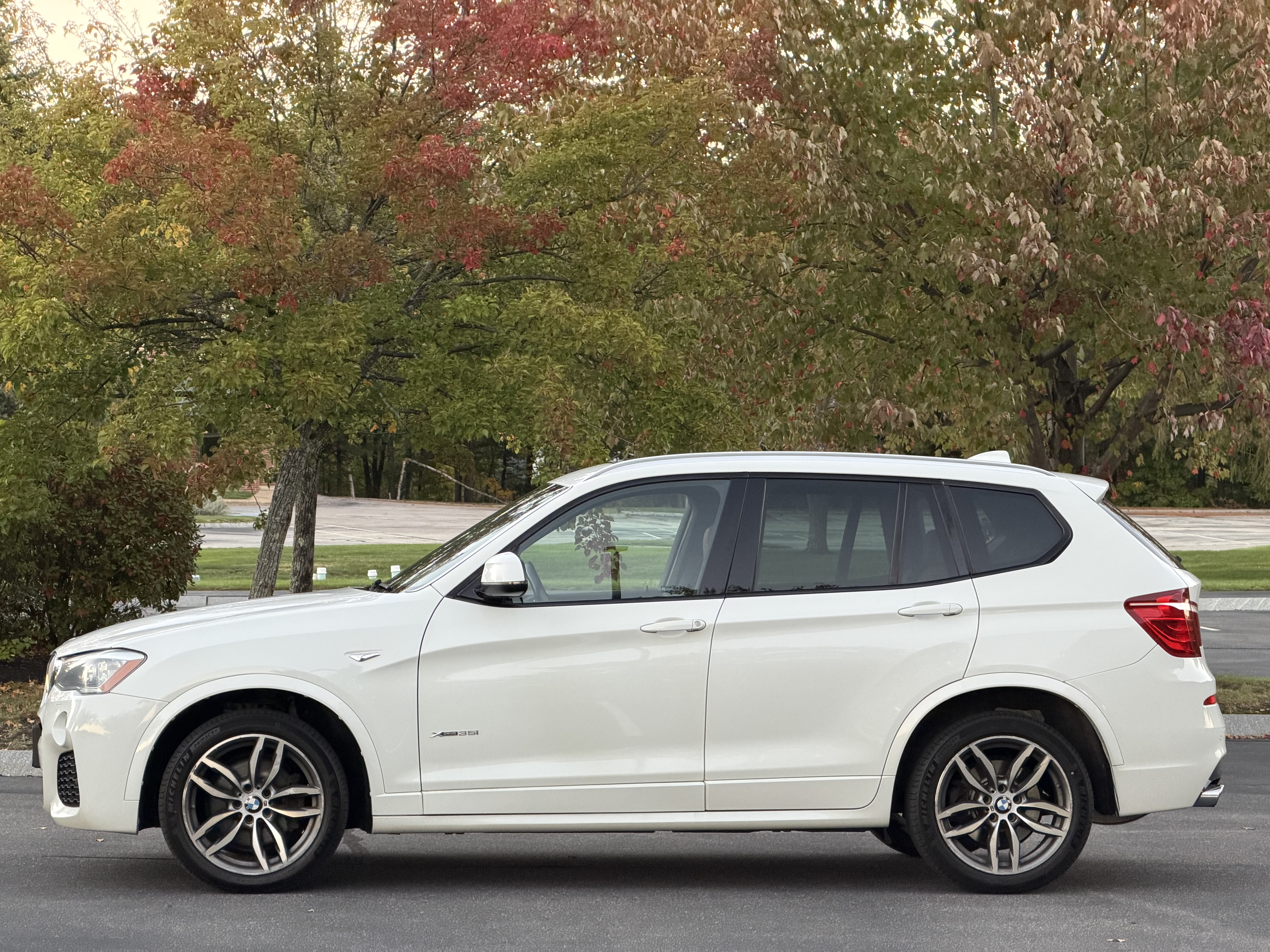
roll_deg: +0.0
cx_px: 635
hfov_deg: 19.6
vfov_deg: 14.8
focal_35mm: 100
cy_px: 476
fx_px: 3669
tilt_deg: -0.6
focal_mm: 16.89
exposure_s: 1/114
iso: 400
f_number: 2.8
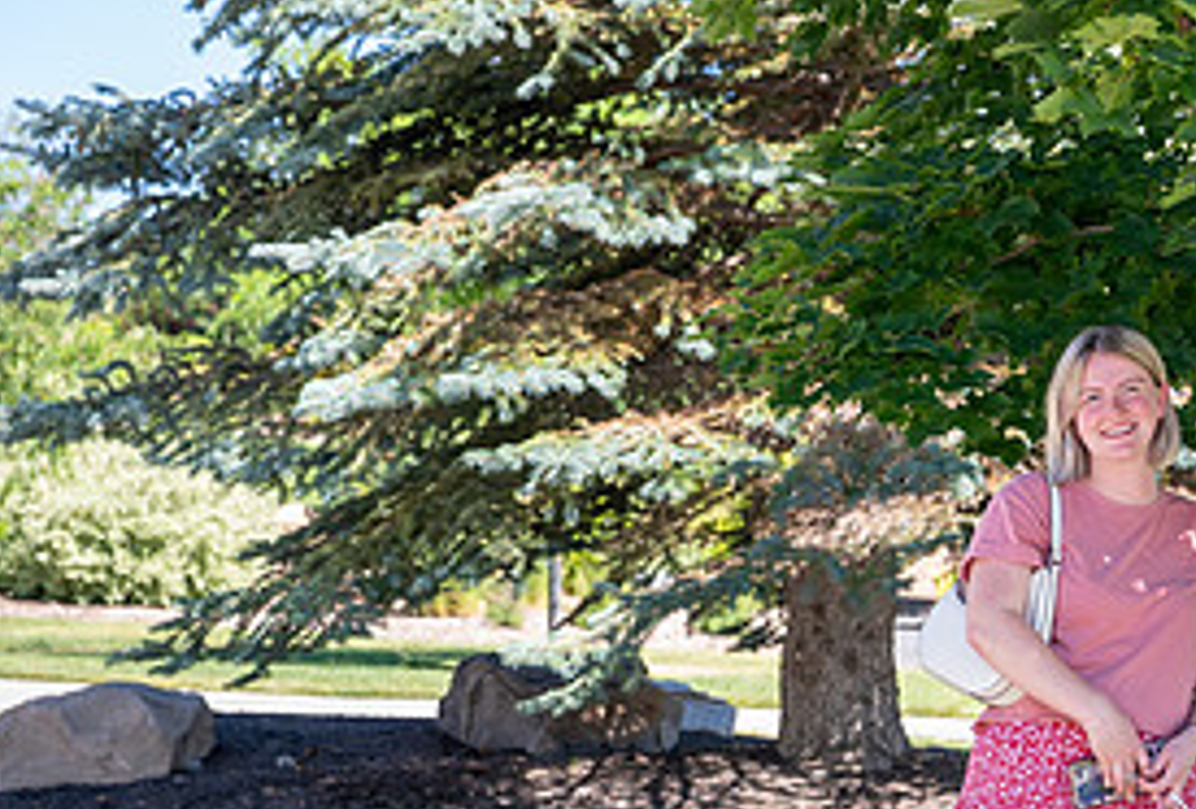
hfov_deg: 19.8
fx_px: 3337
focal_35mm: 100
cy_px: 455
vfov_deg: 13.8
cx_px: 1144
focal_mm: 39
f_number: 2.8
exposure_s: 1/640
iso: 200
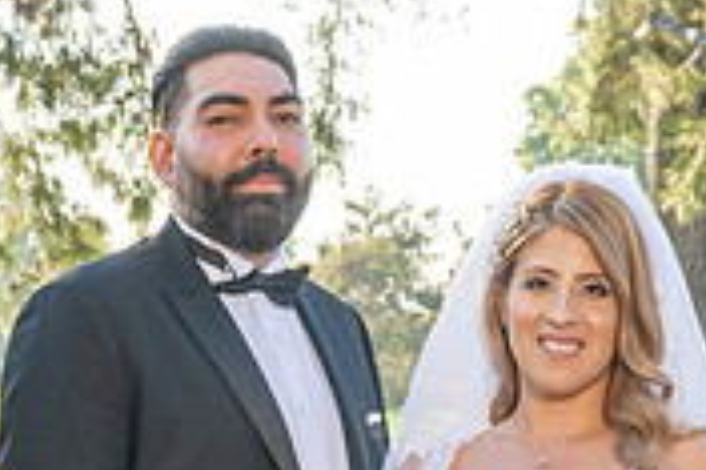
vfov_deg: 7.6
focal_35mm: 176
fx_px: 3448
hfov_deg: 11.7
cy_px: 803
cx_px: 403
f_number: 5.6
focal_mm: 32
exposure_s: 1/200
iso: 200
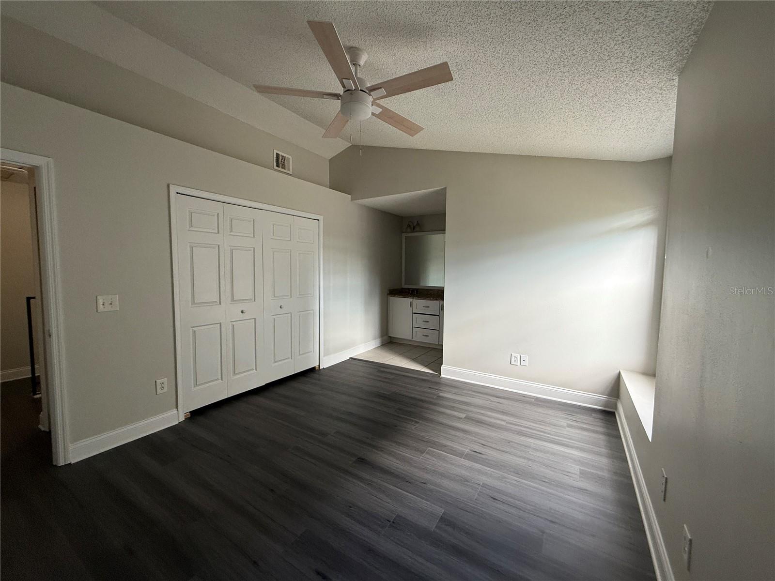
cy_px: 290
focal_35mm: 14
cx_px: 388
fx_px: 313
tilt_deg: -3.7
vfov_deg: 85.7
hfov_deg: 102.1
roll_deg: -0.9
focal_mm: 2.22
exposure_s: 1/99
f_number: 2.2
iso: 250
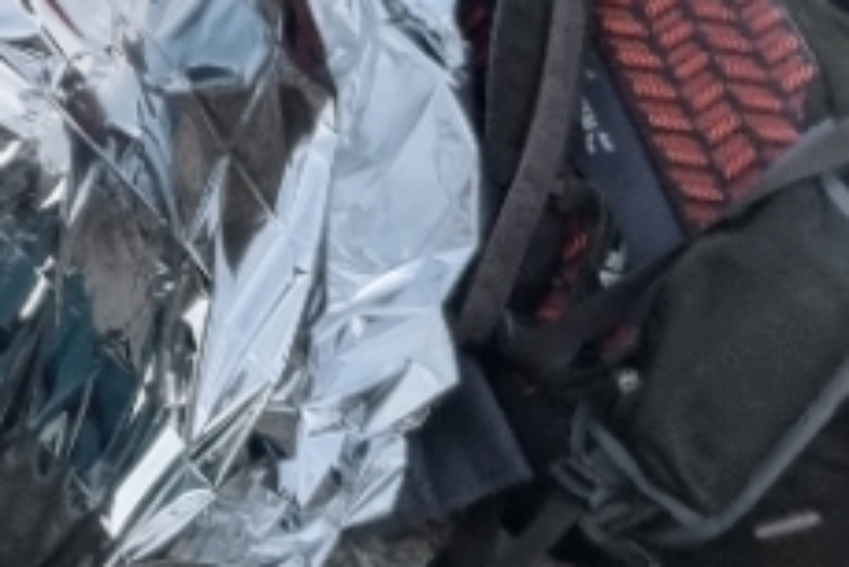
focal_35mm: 151
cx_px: -756
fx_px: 3563
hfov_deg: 12.3
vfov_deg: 7.9
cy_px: -1134
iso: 200
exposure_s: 1/40
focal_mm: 5.4
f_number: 1.8
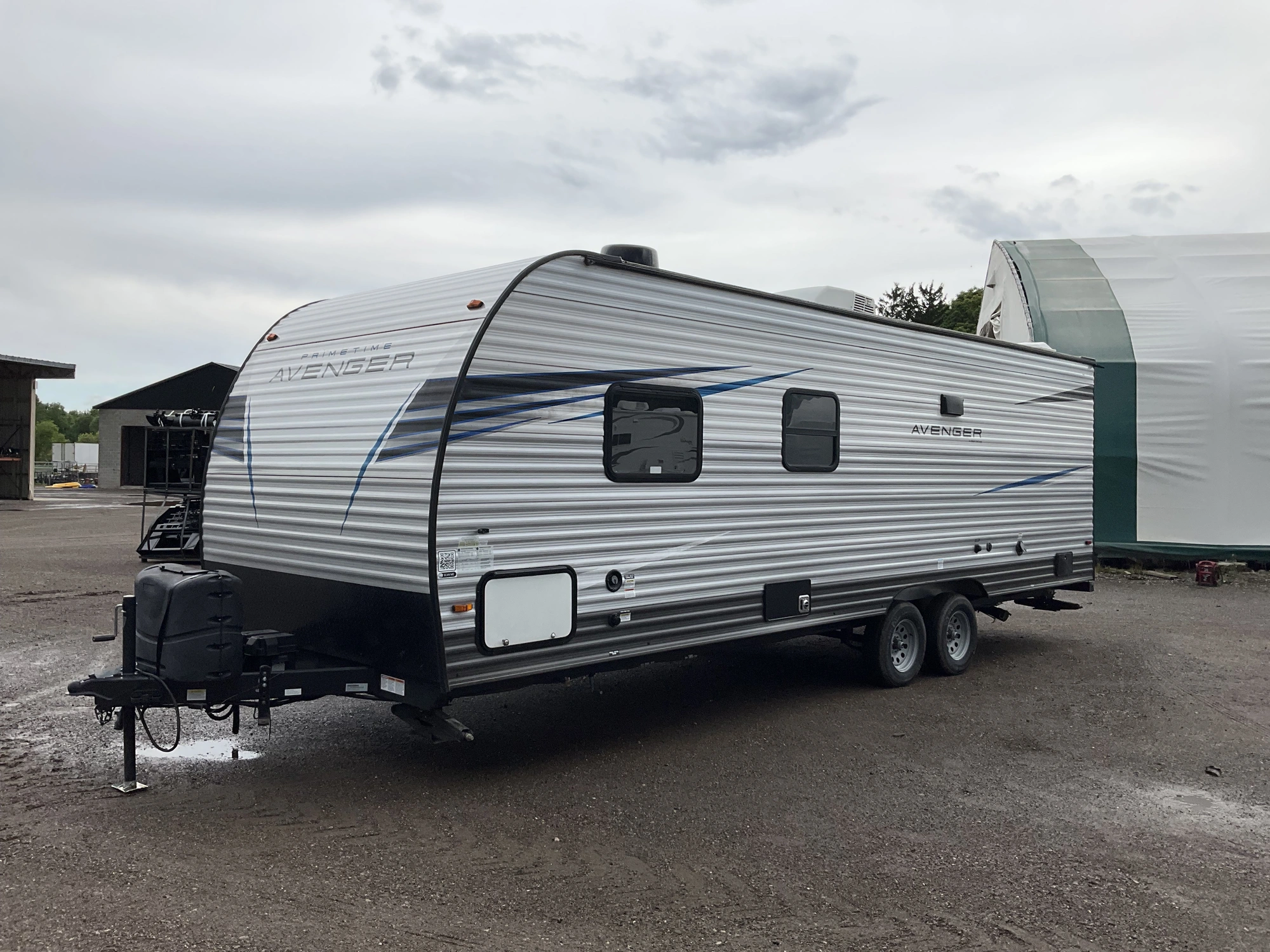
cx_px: 635
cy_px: 476
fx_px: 1064
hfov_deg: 61.7
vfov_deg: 48.2
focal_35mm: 29
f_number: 1.8
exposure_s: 1/1912
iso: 25
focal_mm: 3
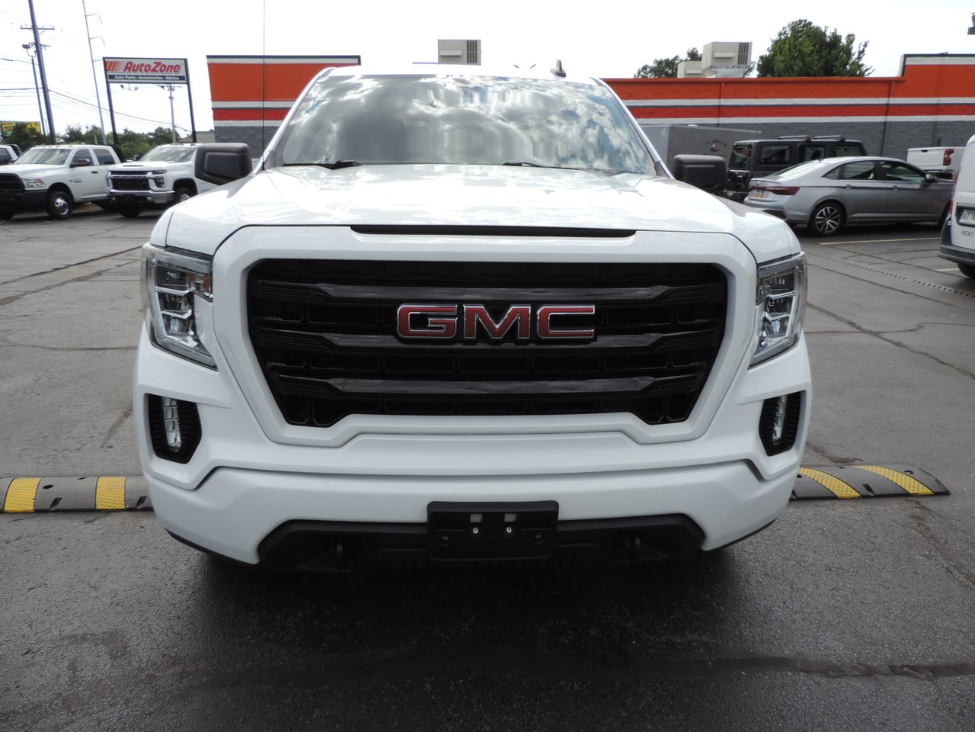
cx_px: 488
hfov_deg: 71.6
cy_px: 366
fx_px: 676
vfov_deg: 56.8
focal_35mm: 24
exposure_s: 1/800
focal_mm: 4.3
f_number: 3
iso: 80
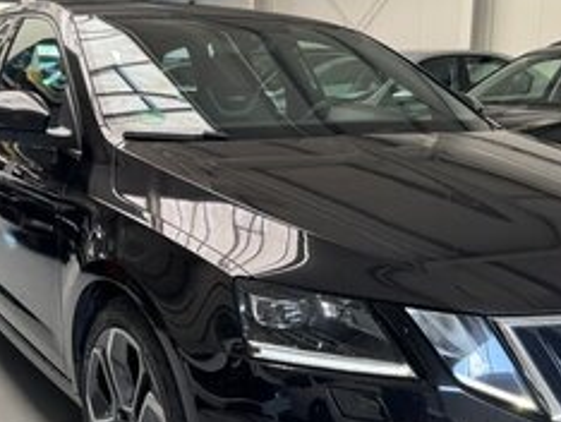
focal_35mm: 50
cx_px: 269
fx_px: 811
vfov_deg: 29.1
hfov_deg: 38.1
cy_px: 261
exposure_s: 1/121
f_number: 1.78
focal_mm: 6.76
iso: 80
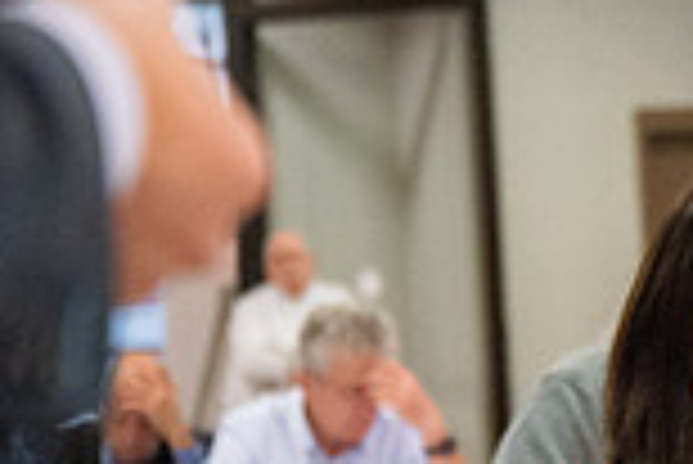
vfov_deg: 4.6
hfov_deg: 6.8
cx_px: 968
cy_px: 354
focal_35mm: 301
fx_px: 5800
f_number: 4.5
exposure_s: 1/200
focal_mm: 80
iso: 6400
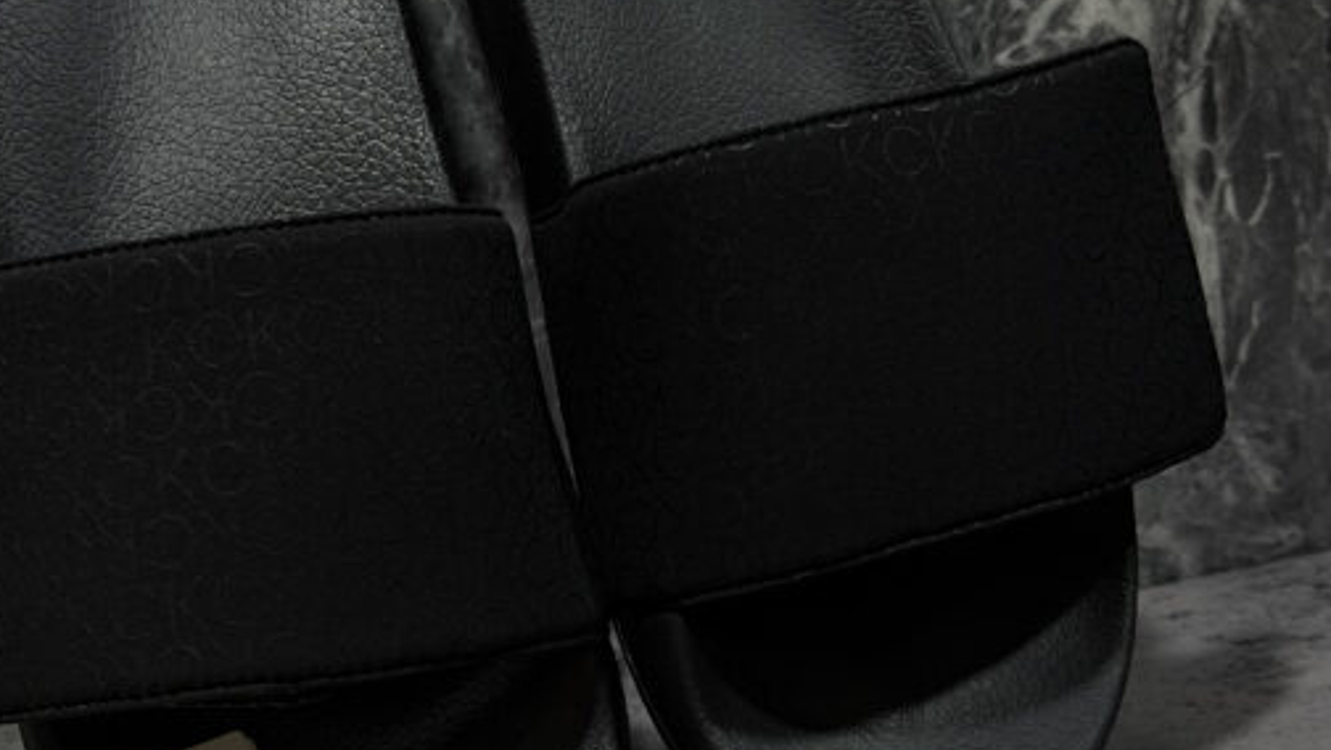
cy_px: 407
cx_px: 541
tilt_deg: -12.9
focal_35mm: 83
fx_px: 2931
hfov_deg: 25.5
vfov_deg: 14.6
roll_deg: +8.2
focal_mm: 6.76
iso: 320
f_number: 1.78
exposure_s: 1/40
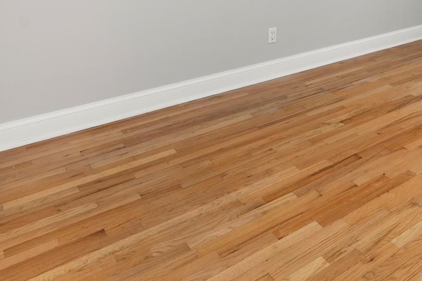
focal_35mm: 38
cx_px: 376
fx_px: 445
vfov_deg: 29.4
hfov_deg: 46.1
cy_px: -69
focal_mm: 15
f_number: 7.1
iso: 320
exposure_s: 4
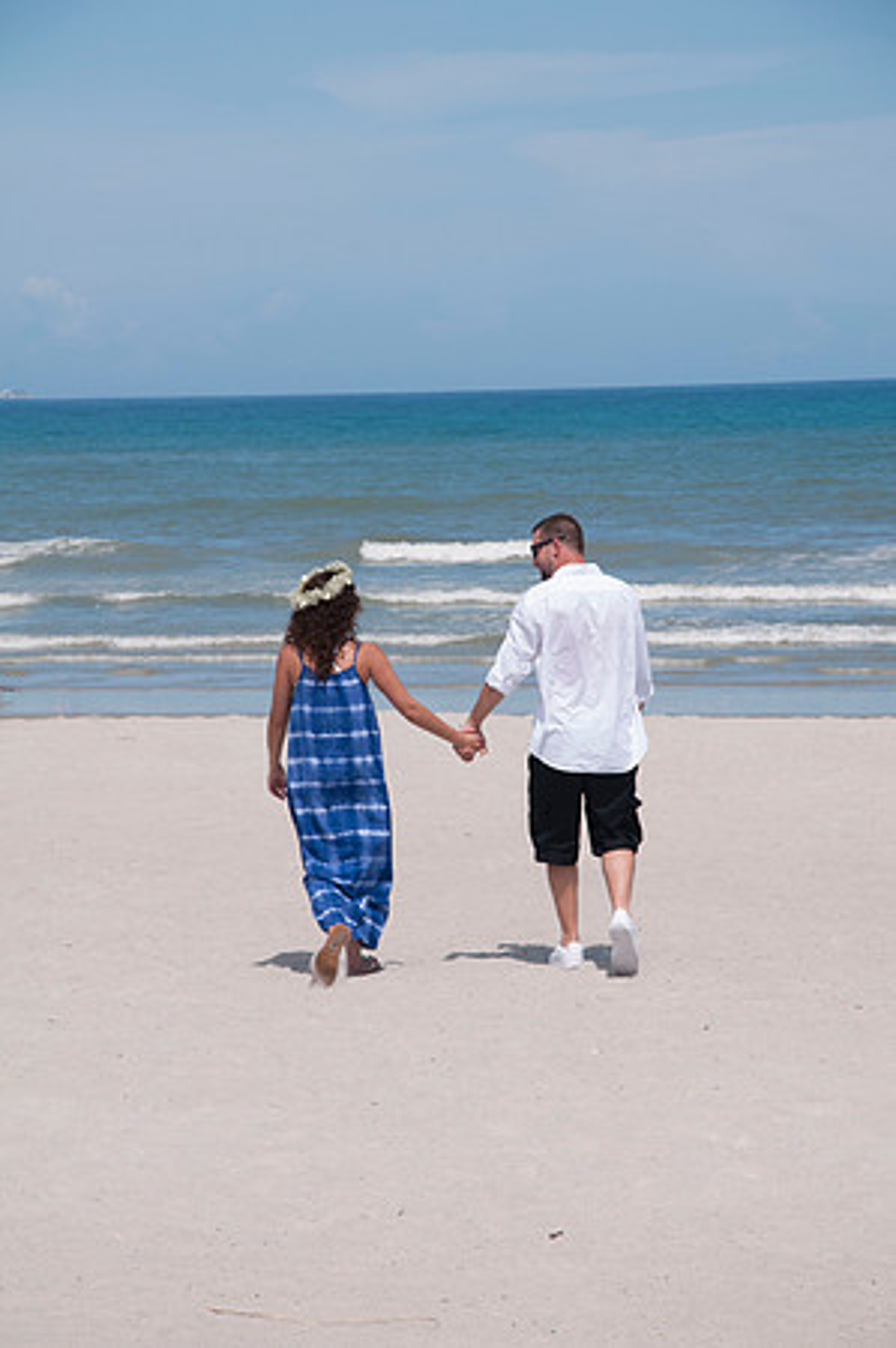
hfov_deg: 8.7
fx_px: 5893
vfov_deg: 13.1
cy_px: 674
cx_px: 448
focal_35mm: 158
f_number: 11
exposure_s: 1/250
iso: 100
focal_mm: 105
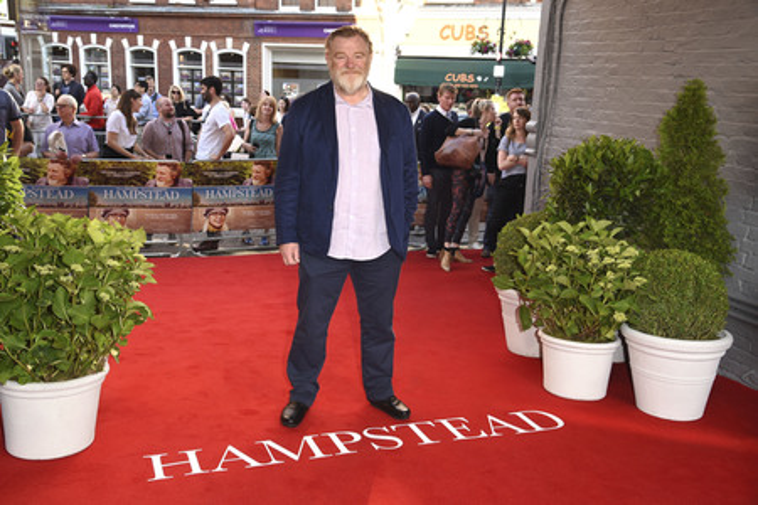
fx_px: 737
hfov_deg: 54.4
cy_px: 252
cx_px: 379
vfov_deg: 37.9
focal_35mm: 35
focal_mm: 35
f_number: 5.6
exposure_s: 1/250
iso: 800
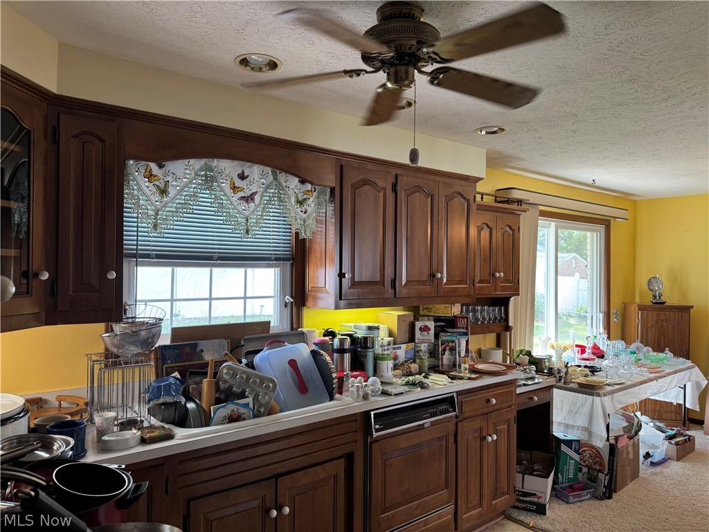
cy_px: 266
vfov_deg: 56.8
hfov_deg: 71.6
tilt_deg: +0.2
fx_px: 492
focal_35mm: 24
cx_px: 354
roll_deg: -0.3
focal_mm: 6.76
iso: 100
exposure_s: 1/60
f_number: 1.78
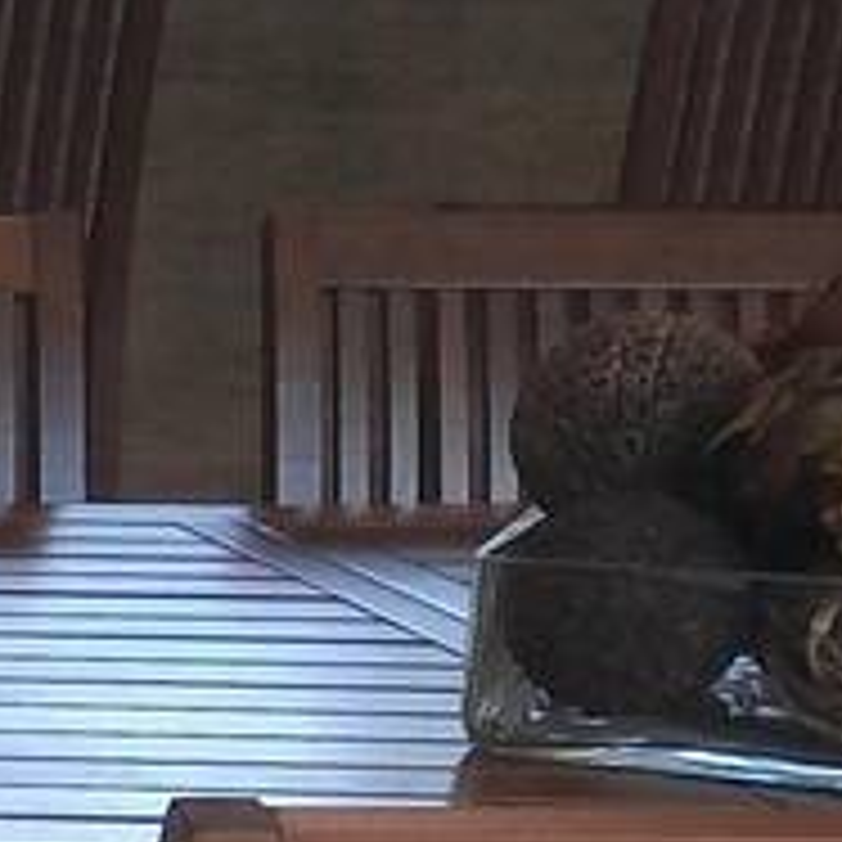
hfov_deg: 8.5
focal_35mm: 136
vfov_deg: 12.7
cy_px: 869
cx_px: -2256
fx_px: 3743
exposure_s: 1/50
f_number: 2
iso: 186
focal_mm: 3.54
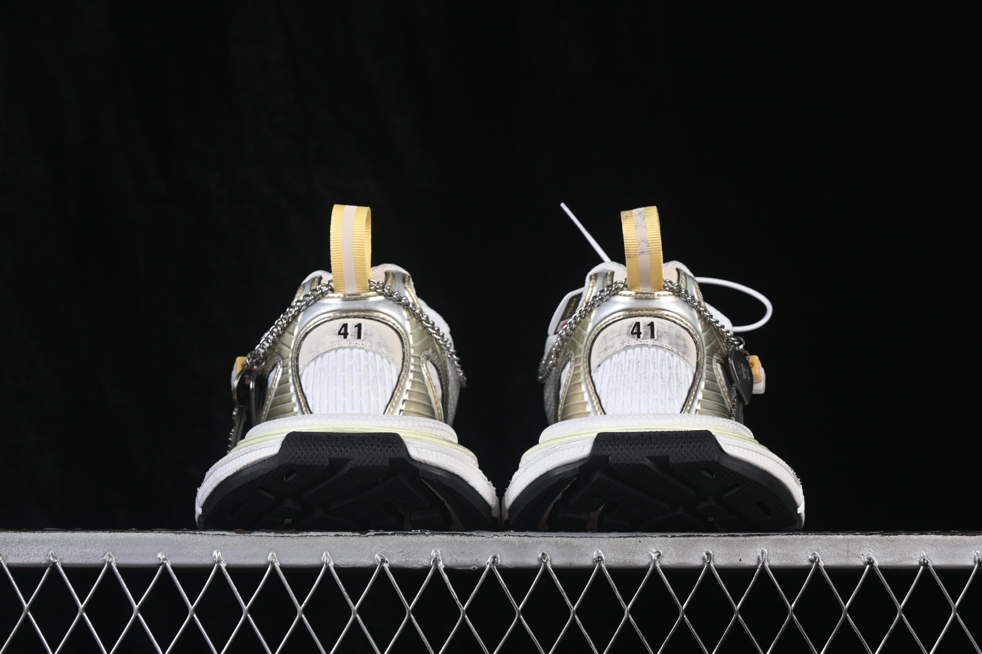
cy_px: 327
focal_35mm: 75
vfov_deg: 18.2
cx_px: 491
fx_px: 2046
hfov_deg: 27.0
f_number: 8
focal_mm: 50
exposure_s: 1/80
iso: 160
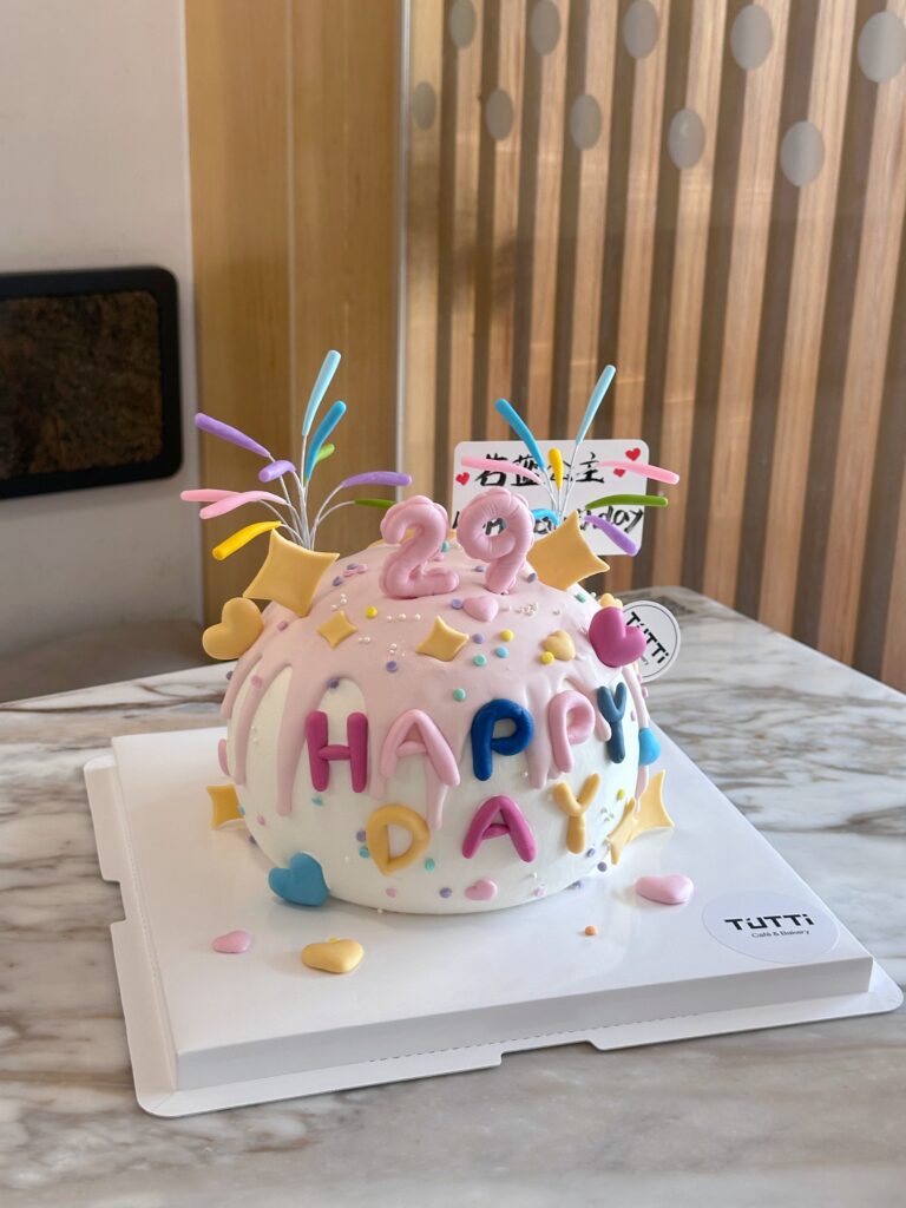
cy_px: 604
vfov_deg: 39.7
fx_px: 1675
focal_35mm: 48
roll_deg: -1.8
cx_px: 453
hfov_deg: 30.3
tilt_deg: -19.5
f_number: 1.78
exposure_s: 1/50
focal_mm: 6.86
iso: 80
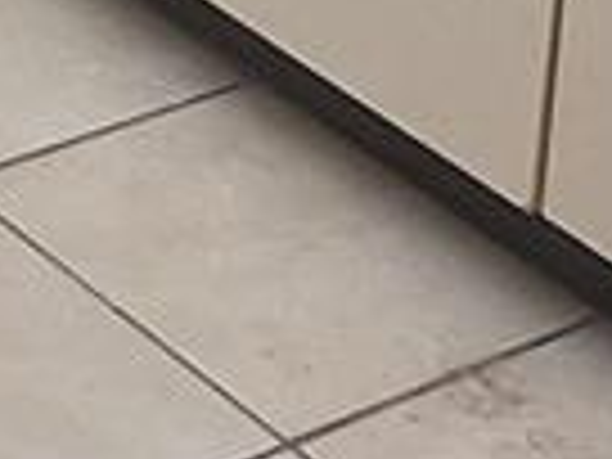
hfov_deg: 9.4
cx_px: -1130
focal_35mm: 173
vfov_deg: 7.3
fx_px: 3059
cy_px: -1040
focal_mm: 5.54
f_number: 1.8
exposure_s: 1/60
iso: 50
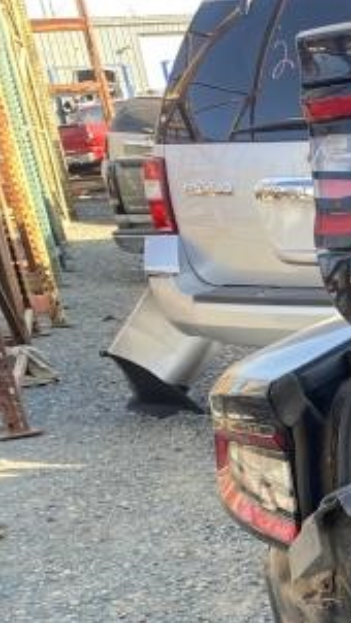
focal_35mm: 75
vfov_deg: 27.5
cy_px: 518
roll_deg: +3.9
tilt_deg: -17.3
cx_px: 809
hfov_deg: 12.8
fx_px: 1240
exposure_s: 1/155
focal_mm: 4.25
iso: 32
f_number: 1.8
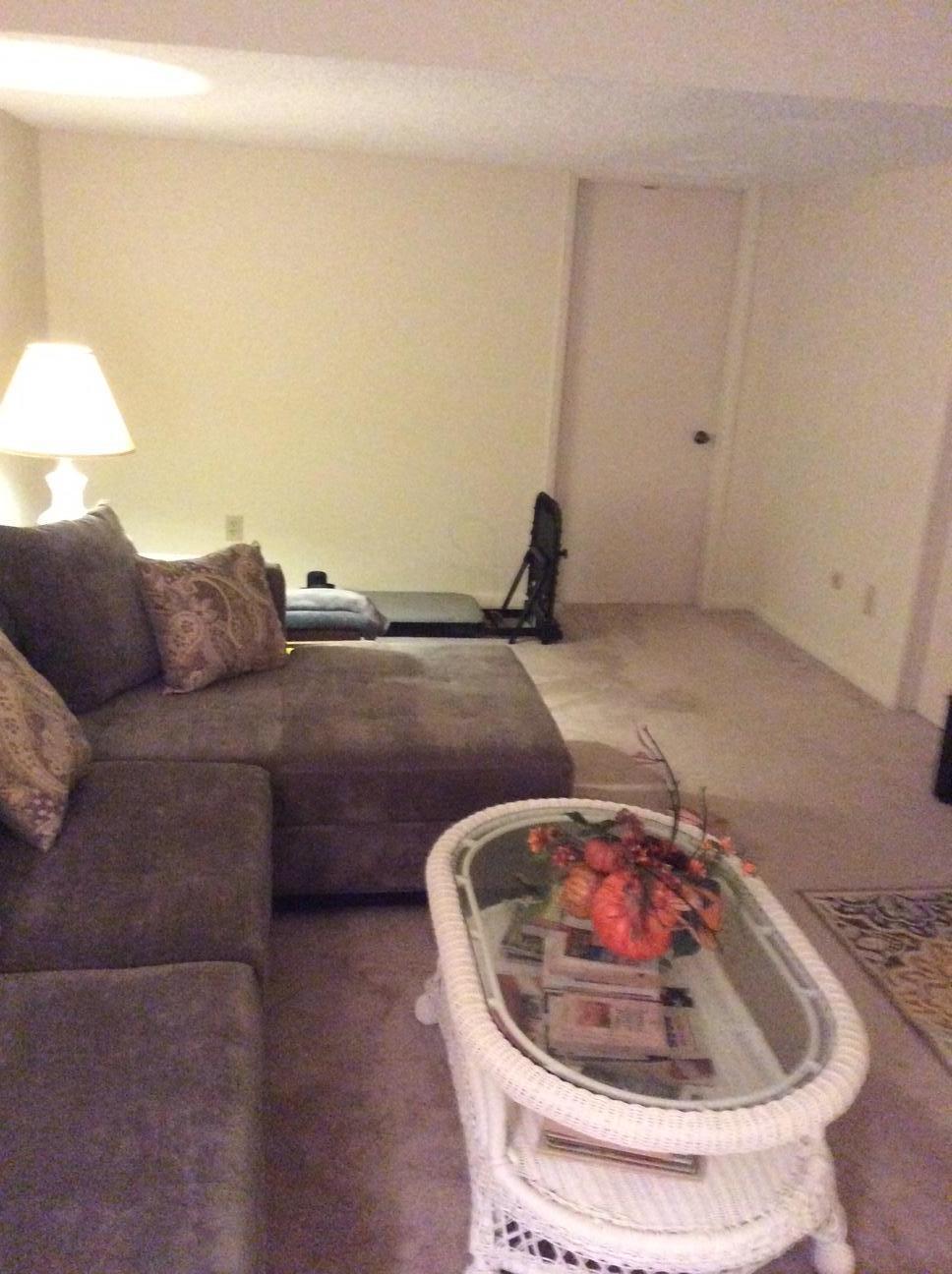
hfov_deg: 44.1
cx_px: 476
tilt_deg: -17.6
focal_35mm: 32
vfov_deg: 56.9
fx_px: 1177
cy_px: 637
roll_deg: -3.0
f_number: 2.4
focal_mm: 3.3
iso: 640
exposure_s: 1/15
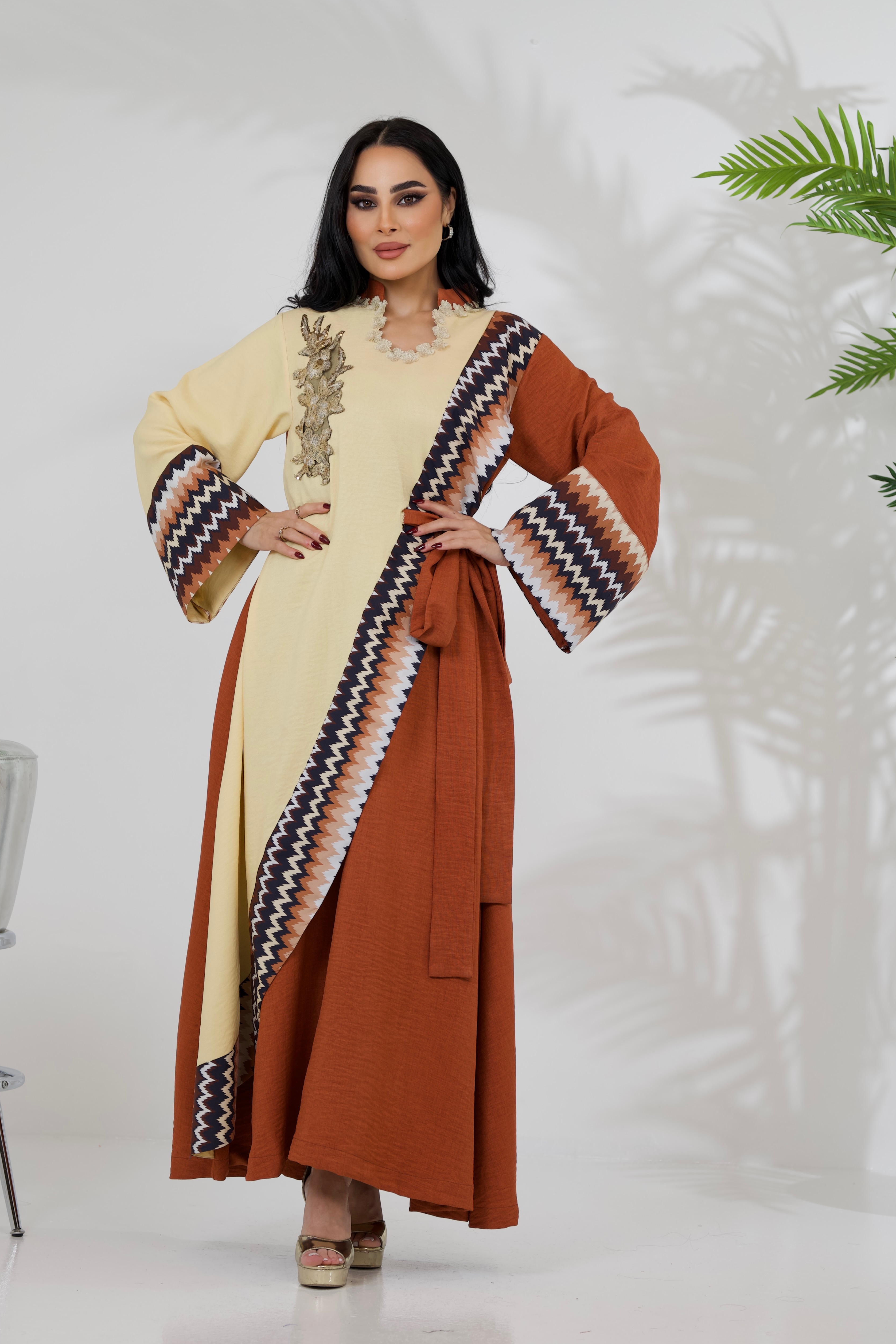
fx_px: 3098
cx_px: 450
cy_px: 724
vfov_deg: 24.5
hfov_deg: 16.5
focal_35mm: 83
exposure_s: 1/100
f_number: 3.5
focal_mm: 50
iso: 100
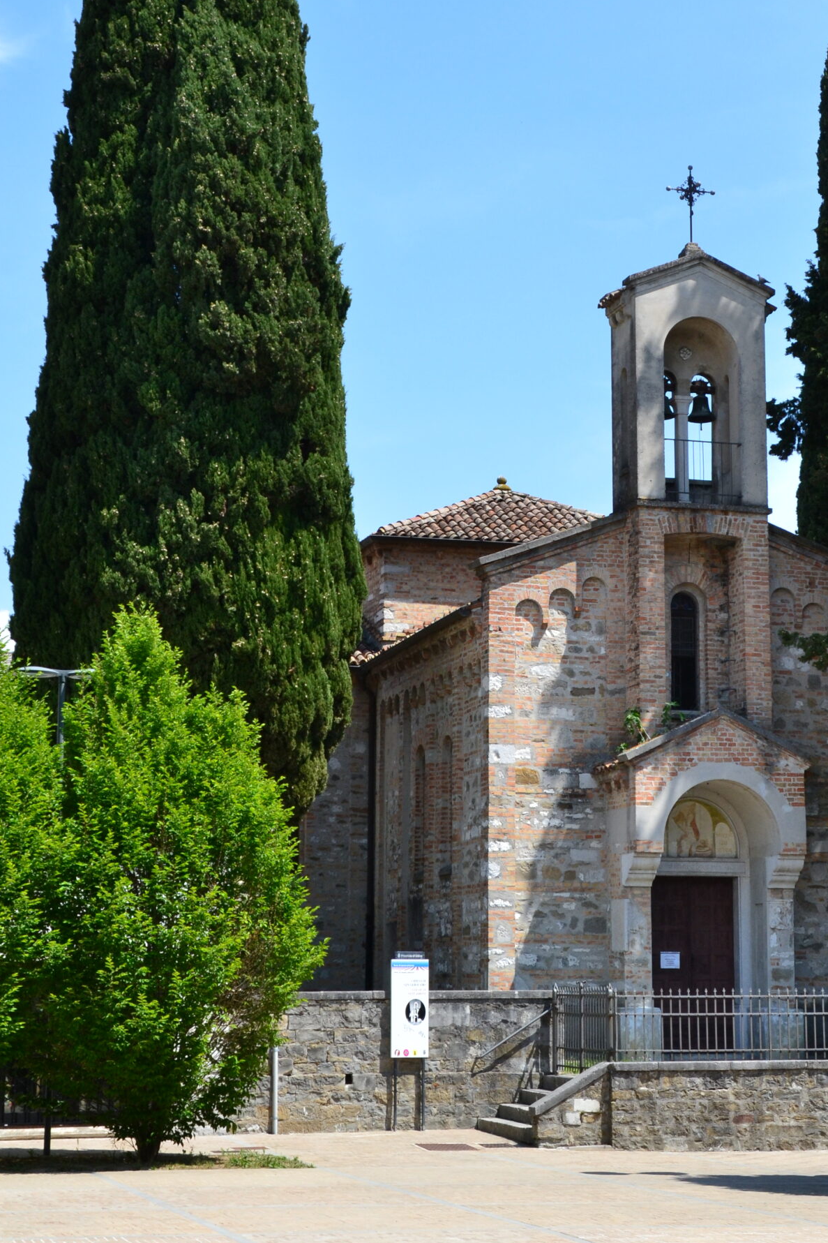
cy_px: 493
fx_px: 2381
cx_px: 535
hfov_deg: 19.7
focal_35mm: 69
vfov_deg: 29.2
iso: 400
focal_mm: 32
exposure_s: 1/400
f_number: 11
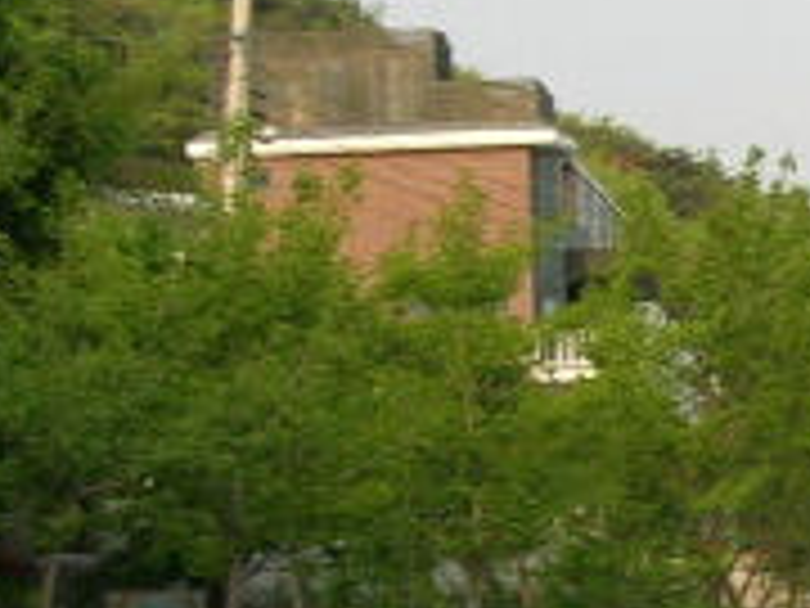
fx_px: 3955
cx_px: 1166
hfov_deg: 11.3
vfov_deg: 8.7
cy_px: 594
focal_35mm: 169
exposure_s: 1/227
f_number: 4.8
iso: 64
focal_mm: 7.8
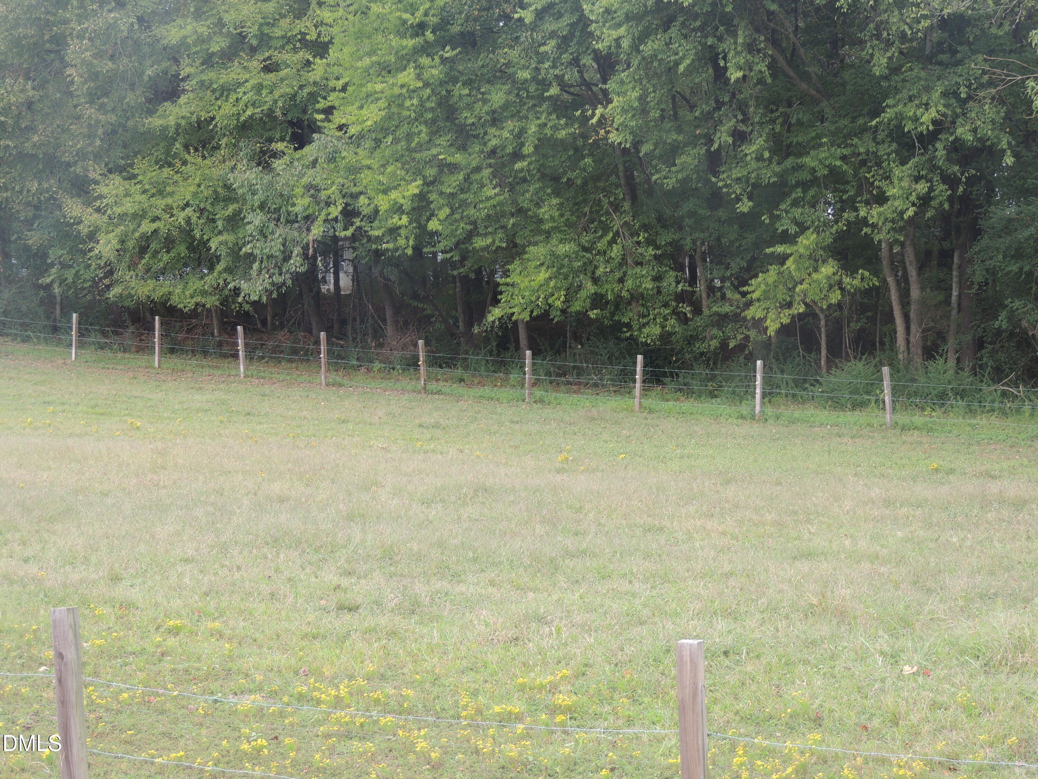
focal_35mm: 75
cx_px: 519
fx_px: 2249
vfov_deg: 19.6
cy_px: 390
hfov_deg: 26.0
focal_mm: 13.3
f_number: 3.9
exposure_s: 1/100
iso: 140
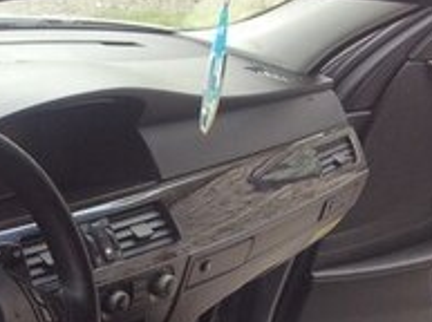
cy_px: 453
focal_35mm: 120
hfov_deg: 16.2
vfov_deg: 11.9
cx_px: 38
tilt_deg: -28.7
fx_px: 1495
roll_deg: -5.2
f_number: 2.4
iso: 50
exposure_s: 1/187
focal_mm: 4.28
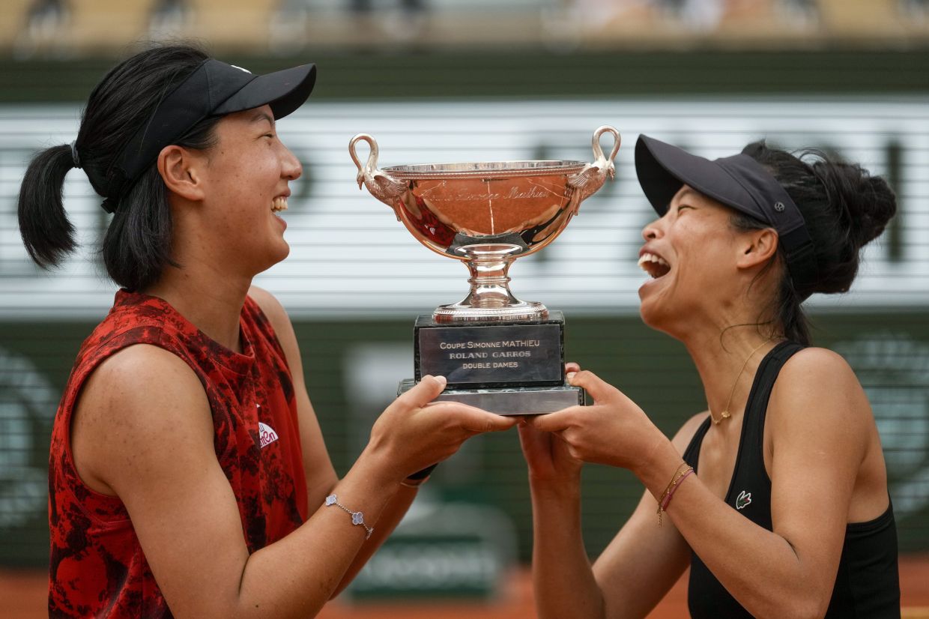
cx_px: 464
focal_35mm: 168
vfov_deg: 8.2
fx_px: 4334
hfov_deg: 12.2
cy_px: 310
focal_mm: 168
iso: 800
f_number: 2.8
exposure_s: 1/4000
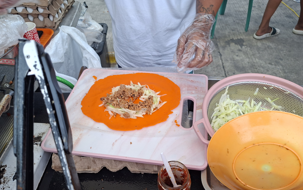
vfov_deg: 48.9
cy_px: 115
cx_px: 150
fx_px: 206
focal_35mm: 25
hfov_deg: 72.5
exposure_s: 1/100
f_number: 1.8
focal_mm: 5.54
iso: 64
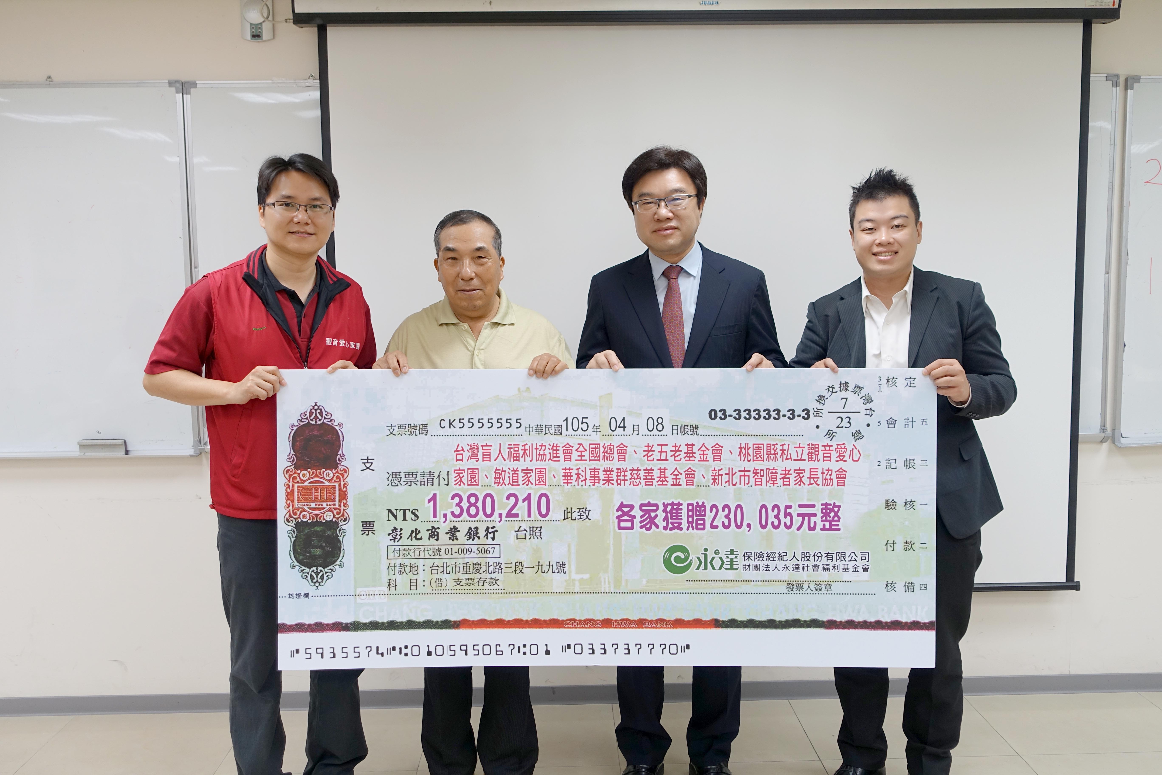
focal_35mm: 34
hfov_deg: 55.8
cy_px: 388
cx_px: 581
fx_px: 1097
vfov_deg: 38.9
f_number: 2.8
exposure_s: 1/40
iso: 125
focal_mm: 12.48
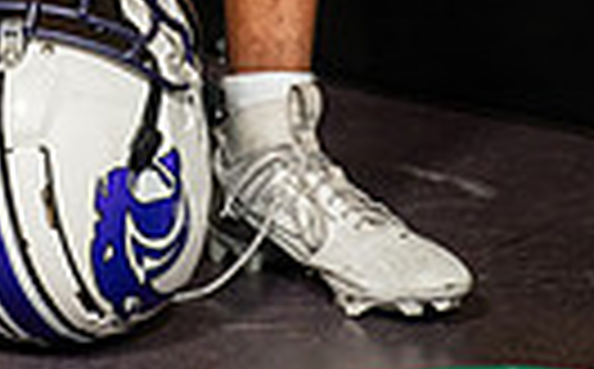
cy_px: -554
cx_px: -22
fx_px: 2925
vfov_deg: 6.8
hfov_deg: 11.5
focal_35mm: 181
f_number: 5.6
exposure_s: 1/250
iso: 500
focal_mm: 52
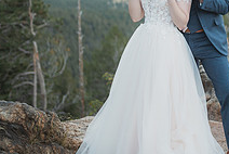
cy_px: 9
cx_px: 288
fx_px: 624
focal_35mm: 98
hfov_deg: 19.4
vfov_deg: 13.9
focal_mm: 35
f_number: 1.4
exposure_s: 1/1000
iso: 200
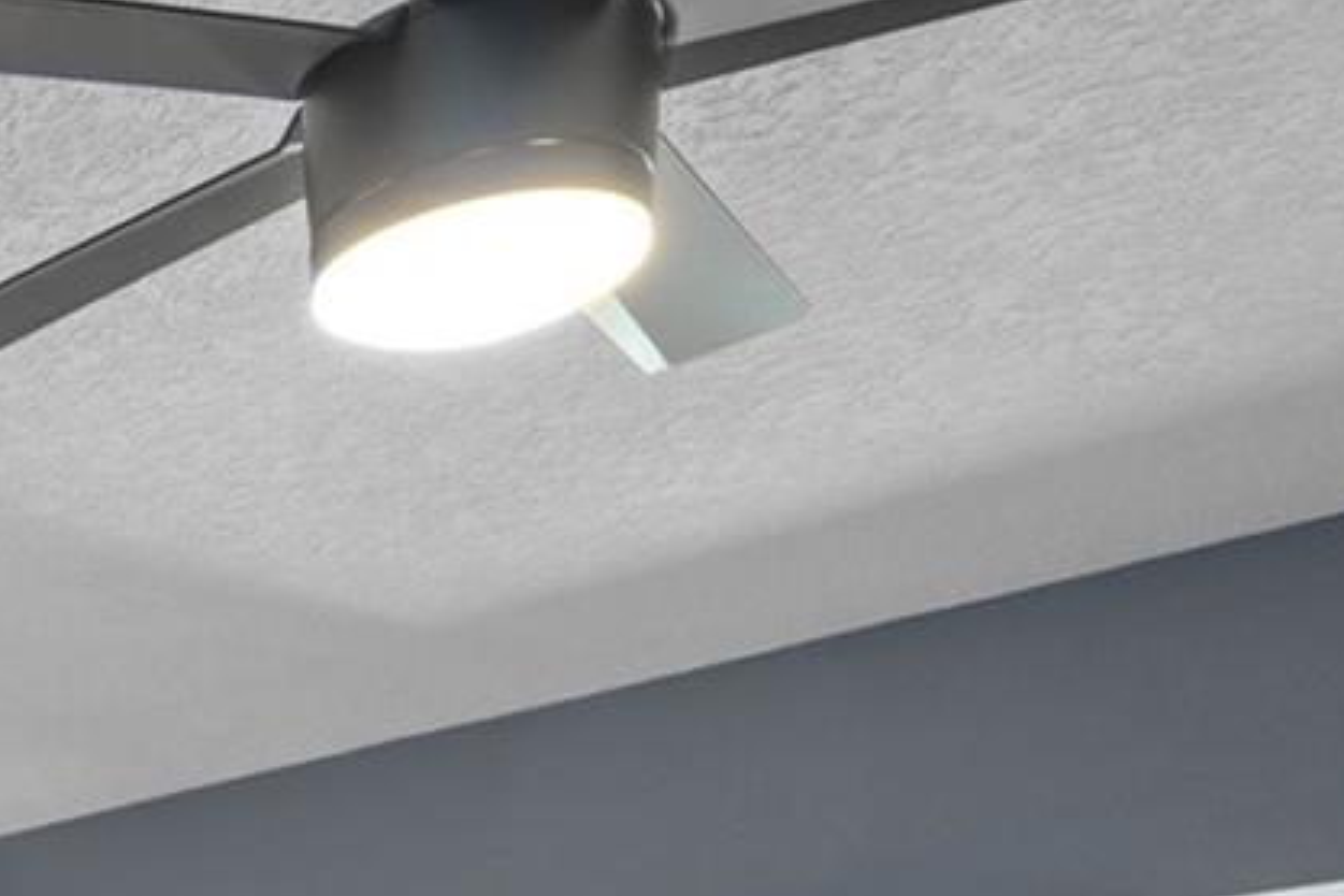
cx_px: -931
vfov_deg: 16.8
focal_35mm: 69
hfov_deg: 21.6
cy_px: 1557
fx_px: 2576
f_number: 8
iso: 320
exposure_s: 1/1.67
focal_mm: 18
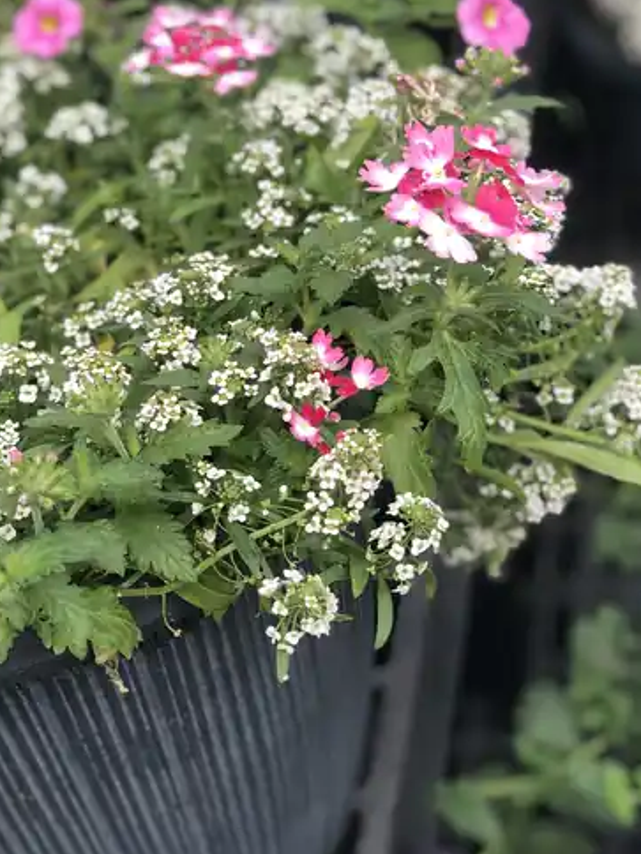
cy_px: 286
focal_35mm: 86
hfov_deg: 17.2
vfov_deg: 22.7
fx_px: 2123
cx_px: 291
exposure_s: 1/120
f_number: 2.4
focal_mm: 6
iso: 16
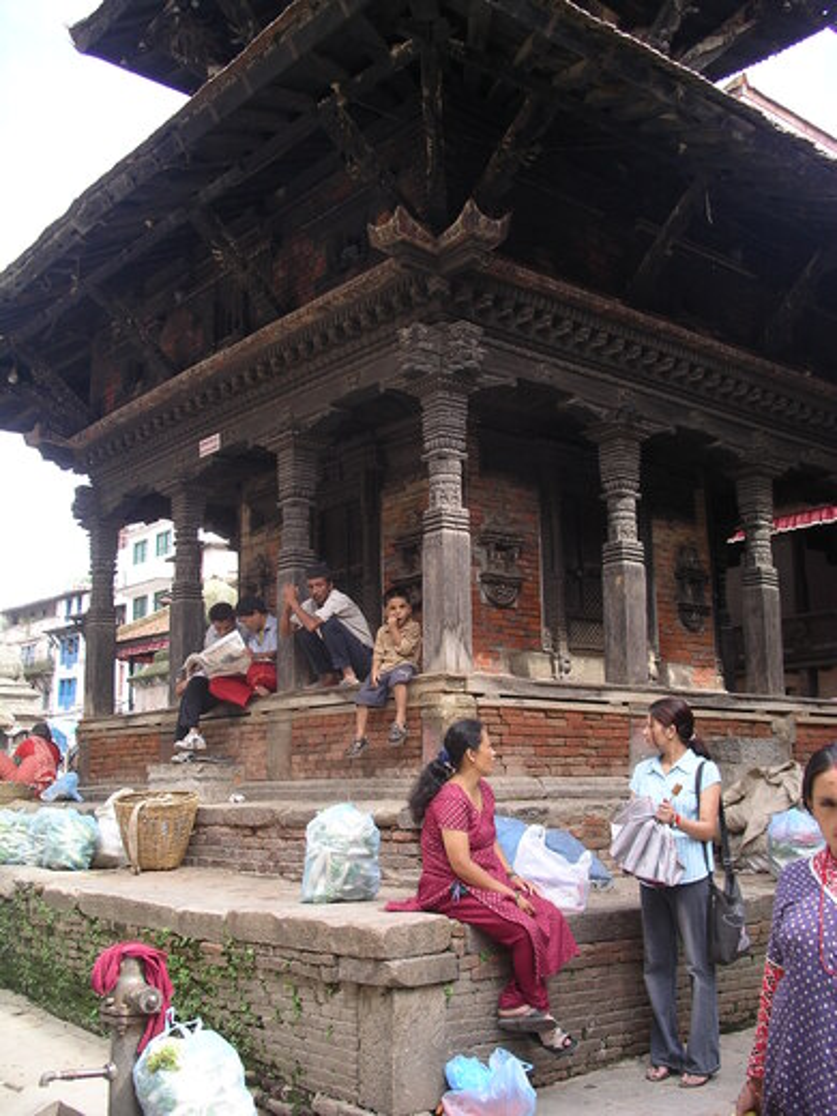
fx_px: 1193
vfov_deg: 50.1
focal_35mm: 37
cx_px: 418
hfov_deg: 38.7
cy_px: 558
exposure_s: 1/181
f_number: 2.8
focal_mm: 7.8
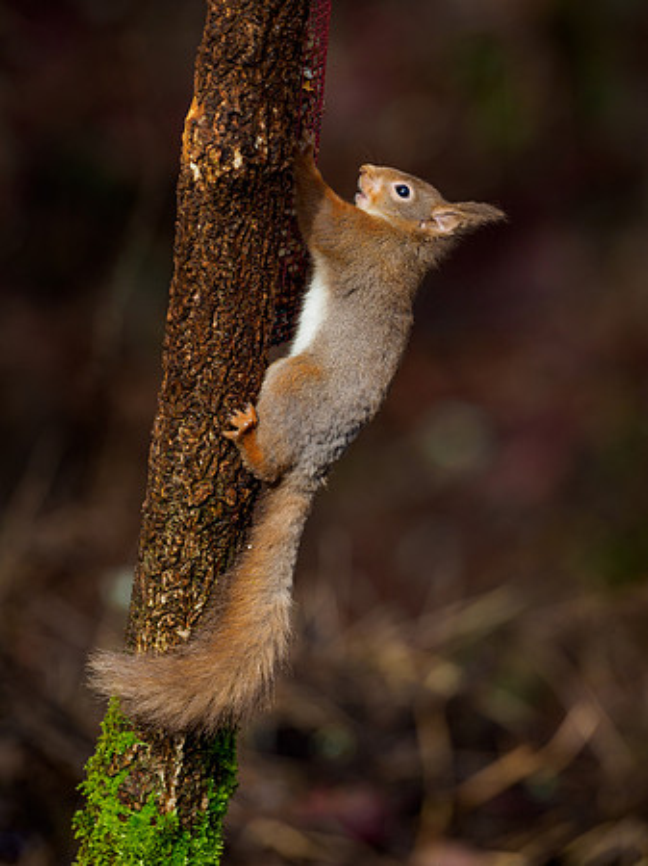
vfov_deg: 3.3
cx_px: 324
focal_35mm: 601
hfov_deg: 2.5
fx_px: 15015
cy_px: 433
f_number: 4
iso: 400
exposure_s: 1/640
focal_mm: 300
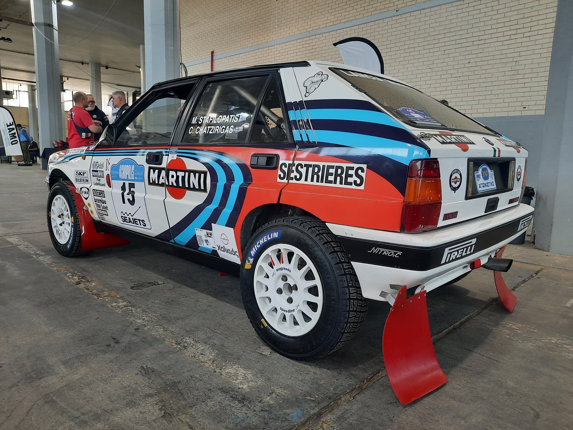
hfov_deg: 69.4
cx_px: 286
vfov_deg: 54.9
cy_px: 215
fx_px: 414
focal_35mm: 25
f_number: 2
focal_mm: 4.6
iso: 160
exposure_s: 1/50
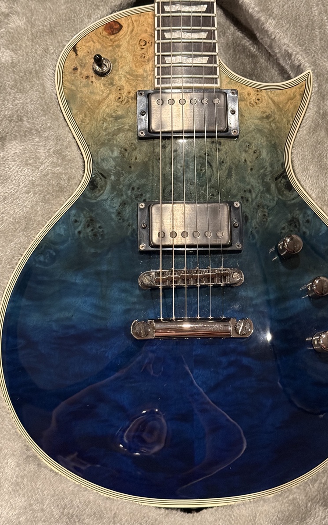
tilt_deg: -75.6
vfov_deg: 39.6
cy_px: 263
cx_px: 191
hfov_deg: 25.3
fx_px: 730
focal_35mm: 51
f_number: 1.78
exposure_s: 1/30
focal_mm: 6.76
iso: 500
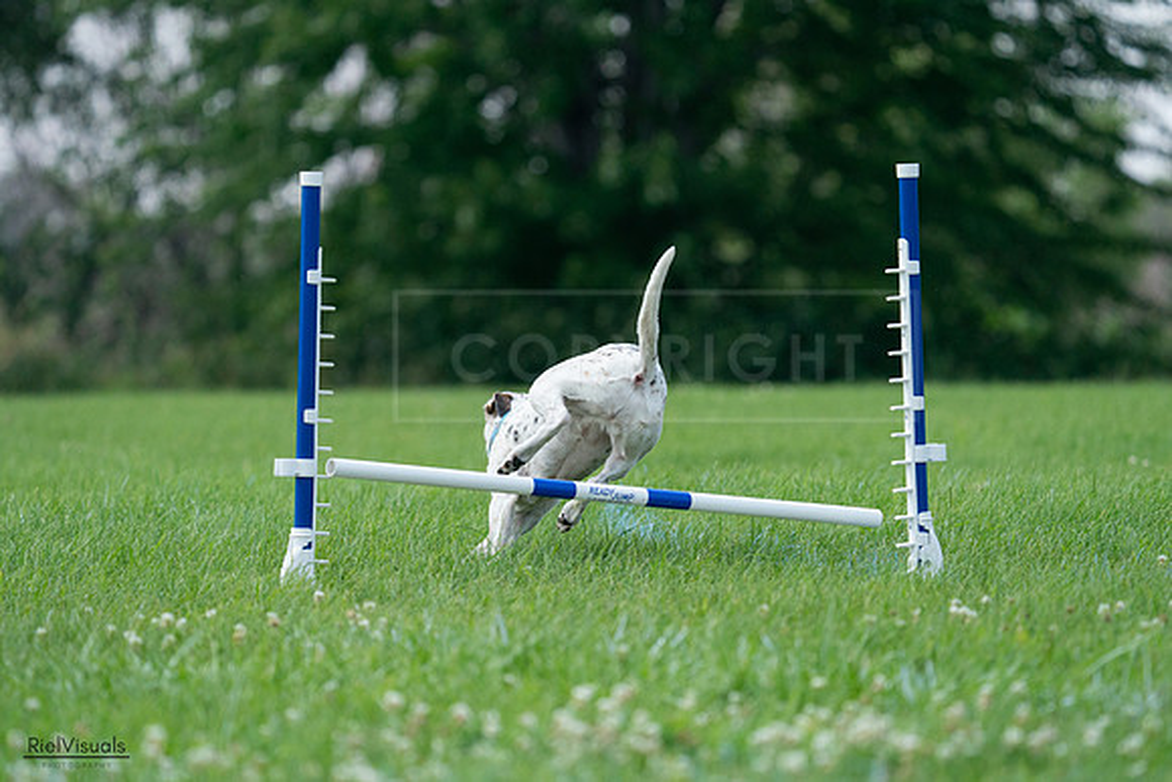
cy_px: 391
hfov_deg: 6.3
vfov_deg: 4.2
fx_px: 10615
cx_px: 586
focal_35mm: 326
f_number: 6.3
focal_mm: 326
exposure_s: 1/4000
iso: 1250
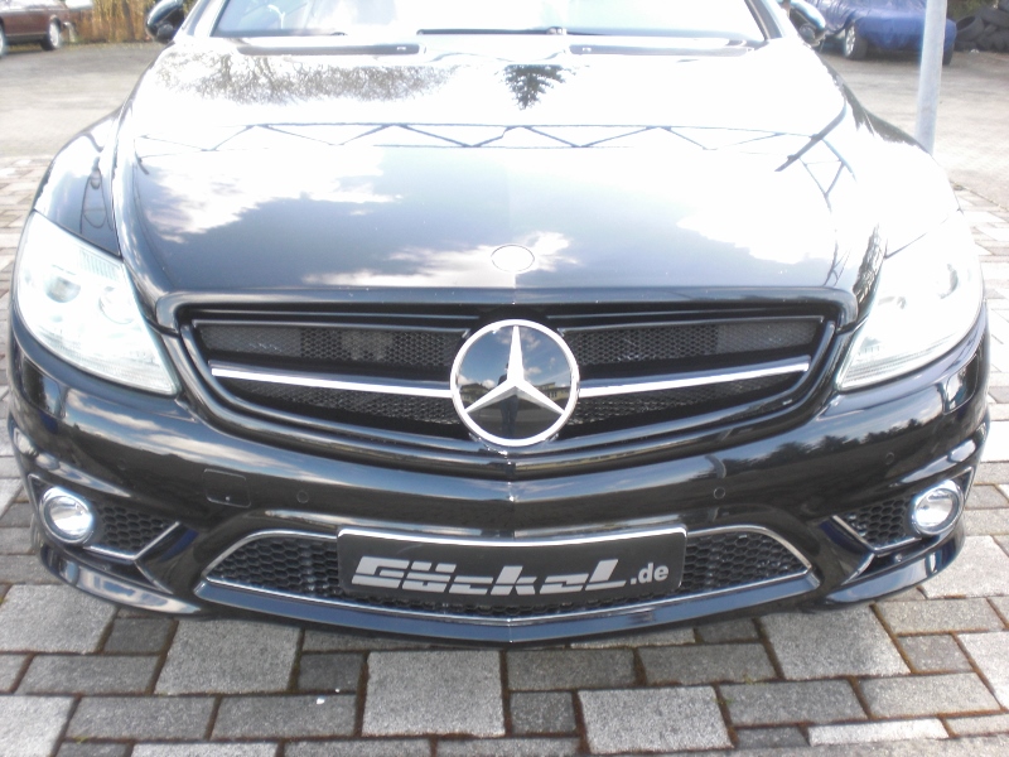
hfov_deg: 49.0
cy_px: 378
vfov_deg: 37.7
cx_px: 504
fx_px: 1108
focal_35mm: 38
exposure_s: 1/80
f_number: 3.1
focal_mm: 6.3
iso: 100
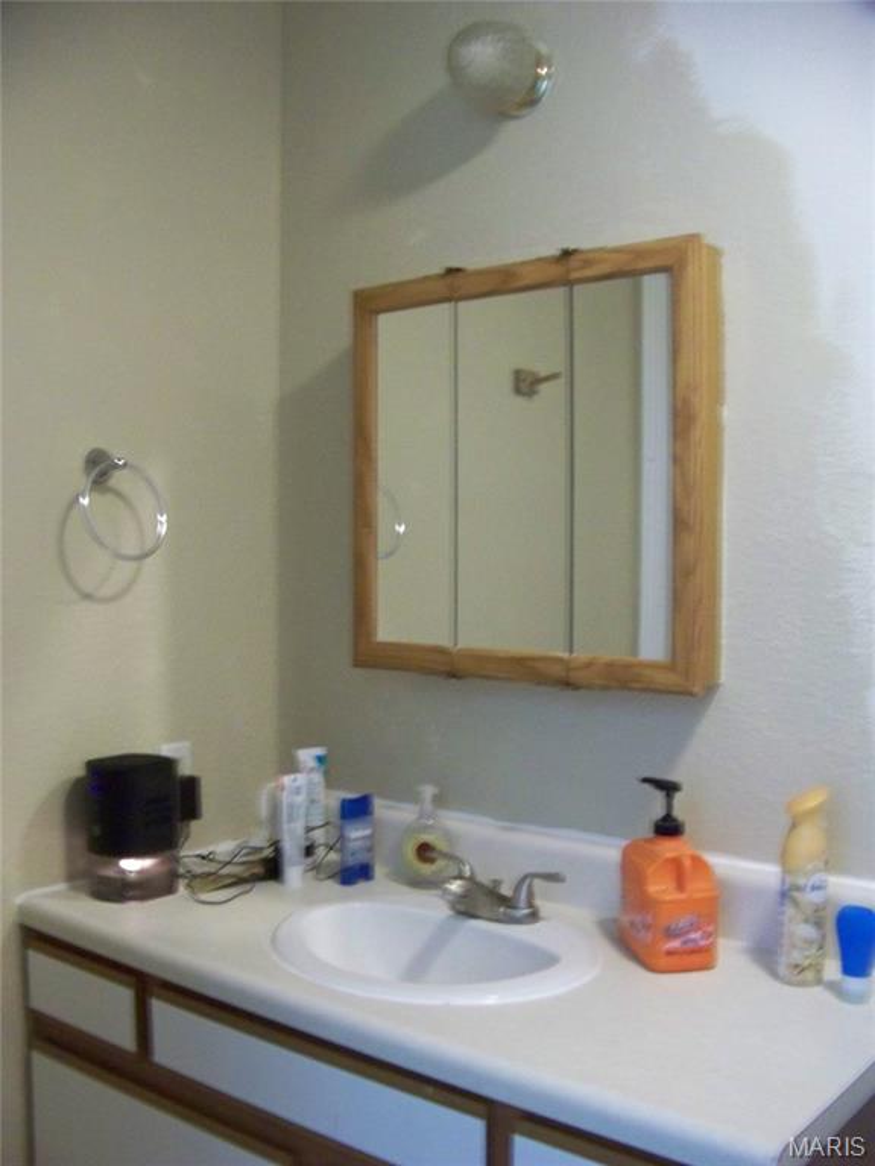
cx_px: 438
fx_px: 1213
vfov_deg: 51.4
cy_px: 583
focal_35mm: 36
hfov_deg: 39.7
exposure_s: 1/6
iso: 400
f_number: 2.8
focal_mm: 5.85
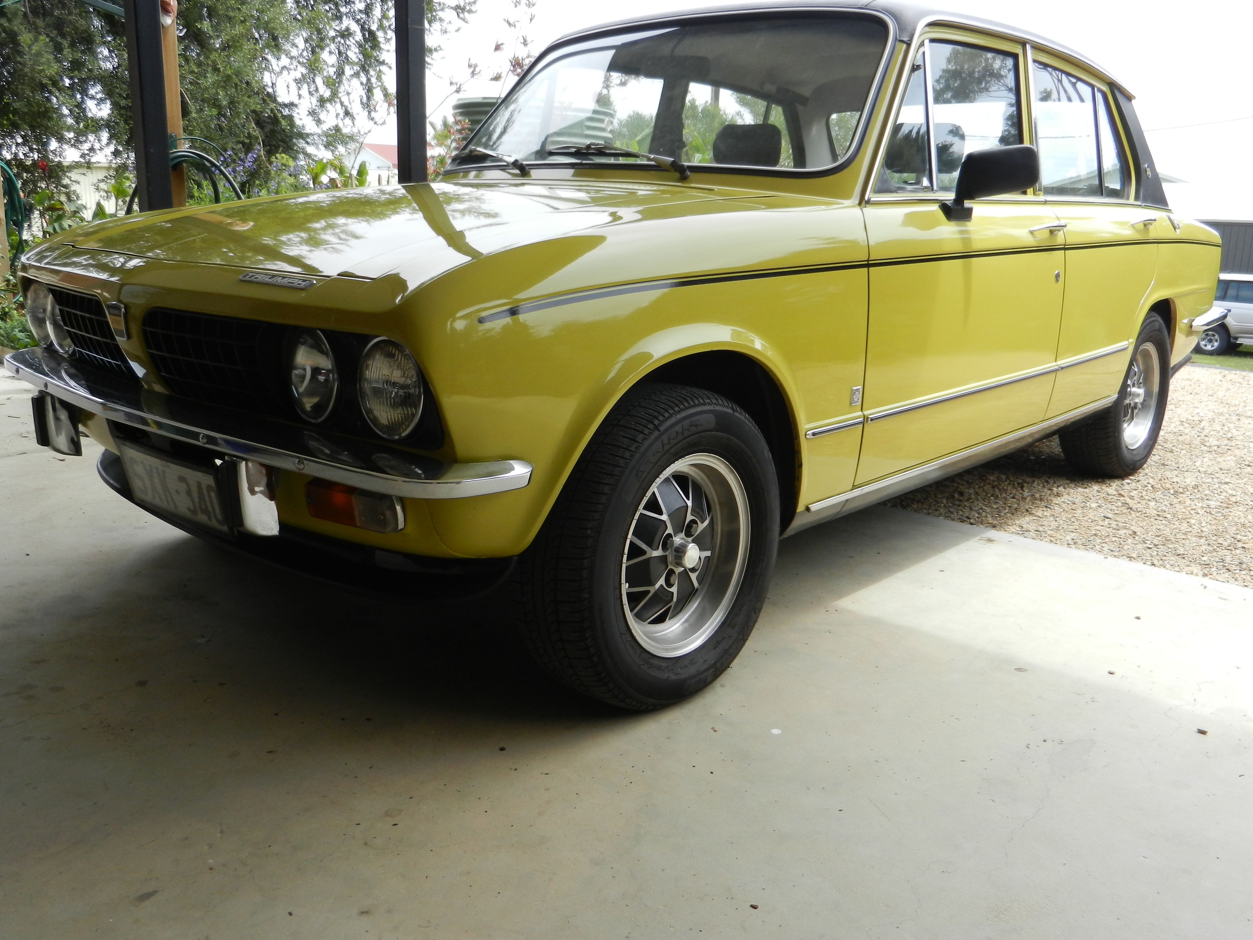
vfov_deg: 46.8
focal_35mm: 30
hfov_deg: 60.0
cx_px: 619
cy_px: 460
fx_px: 1086
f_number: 3.6
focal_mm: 5.1
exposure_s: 1/500
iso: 160
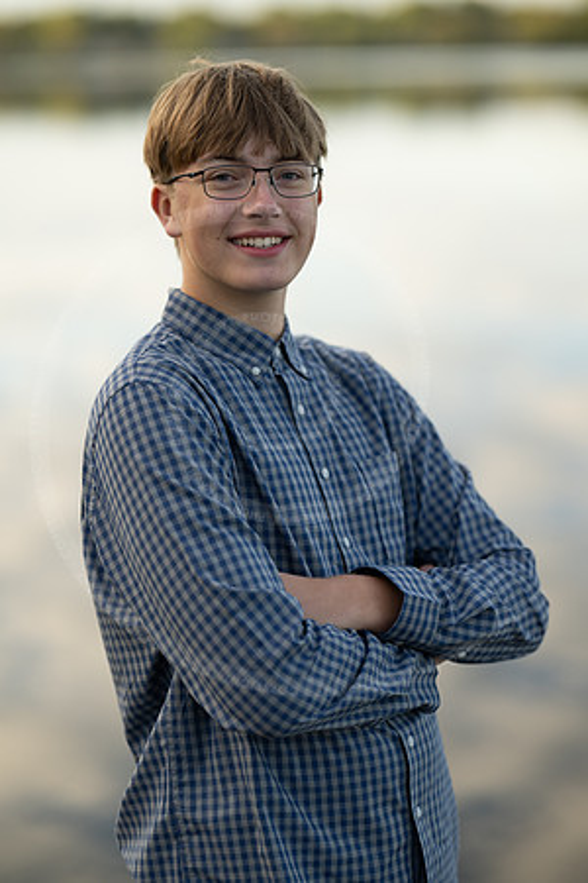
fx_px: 2082
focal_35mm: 85
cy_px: 442
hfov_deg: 16.1
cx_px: 294
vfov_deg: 23.9
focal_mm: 85
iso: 100
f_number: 1.8
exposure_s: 1/1000
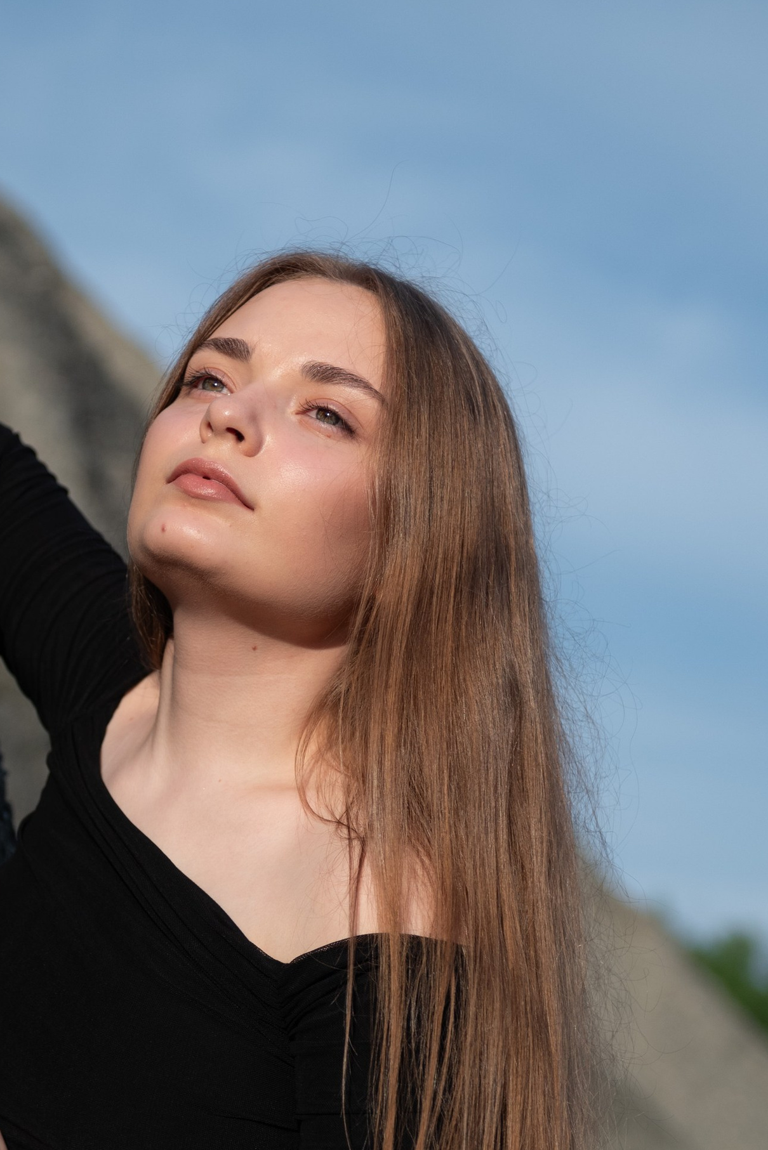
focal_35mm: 110
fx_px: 3517
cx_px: 176
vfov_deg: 18.6
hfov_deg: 12.4
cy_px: 602
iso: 100
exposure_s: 1/3200
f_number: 2.8
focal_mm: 52
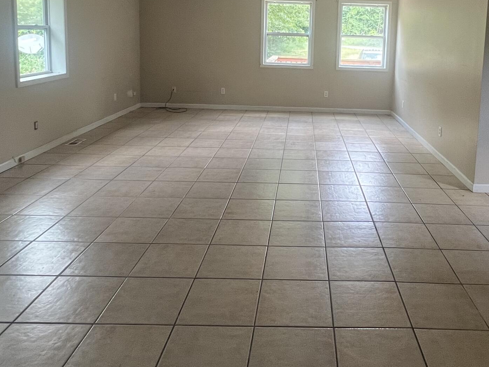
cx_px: 313
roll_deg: -2.3
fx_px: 396
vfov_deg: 47.4
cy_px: 81
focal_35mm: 28
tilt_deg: -6.9
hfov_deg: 62.3
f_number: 1.8
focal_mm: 1.57
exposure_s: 1/99
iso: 160
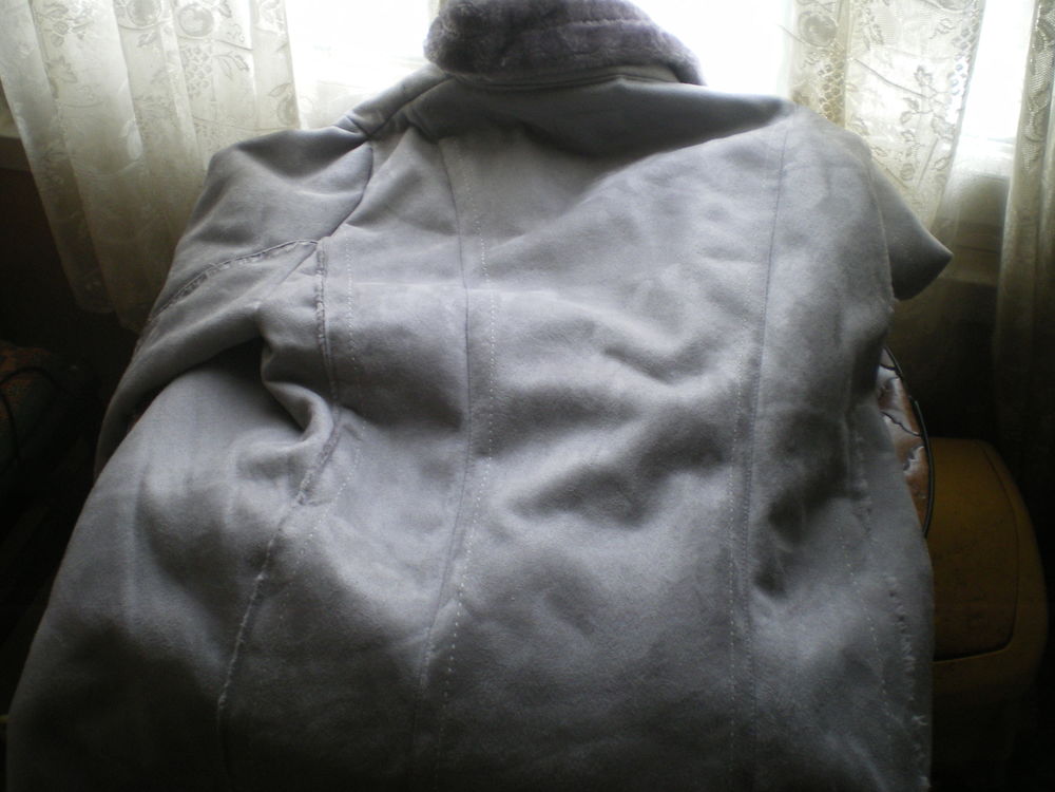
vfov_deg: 37.7
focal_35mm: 38
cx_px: 528
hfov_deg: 49.0
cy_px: 396
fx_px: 1158
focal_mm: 6.3
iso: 200
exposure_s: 1/50
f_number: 3.1
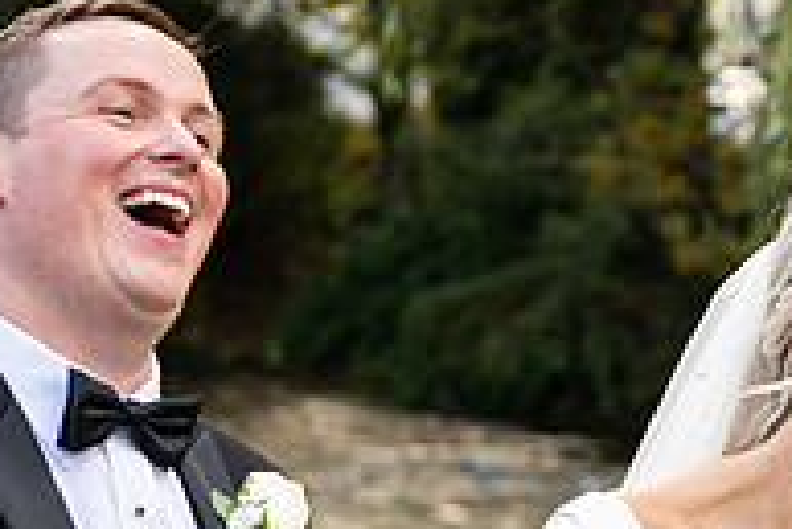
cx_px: 927
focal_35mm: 168
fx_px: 3699
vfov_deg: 8.1
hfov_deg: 12.0
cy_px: 609
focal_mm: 56
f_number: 3.5
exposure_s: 1/160
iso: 200
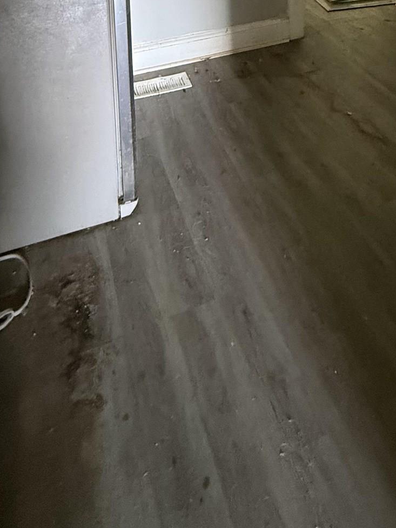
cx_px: 246
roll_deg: -0.1
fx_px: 503
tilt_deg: -12.8
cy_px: -81
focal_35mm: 33
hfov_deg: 42.6
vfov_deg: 41.3
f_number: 2.2
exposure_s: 1/60
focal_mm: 2.22
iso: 640
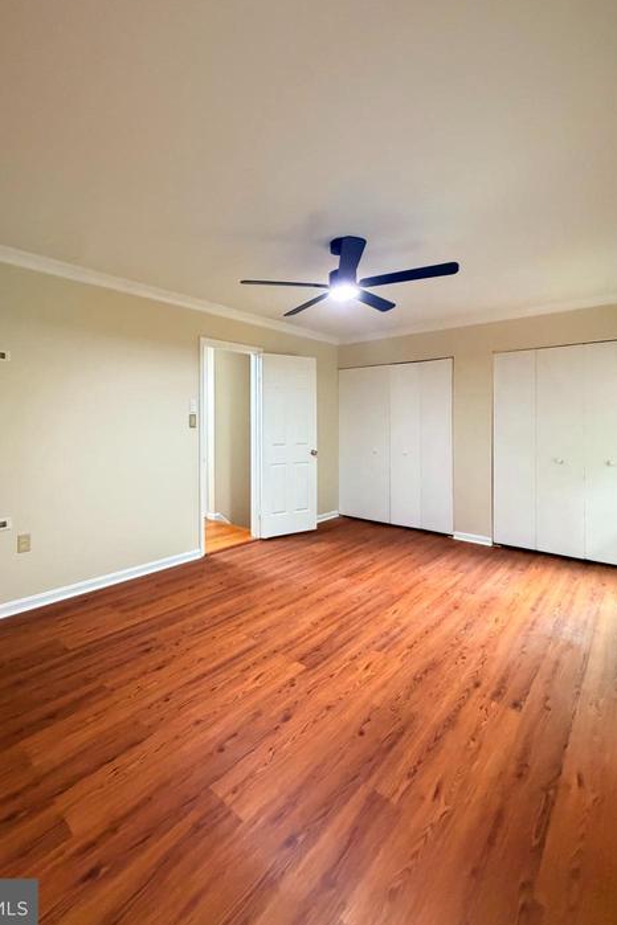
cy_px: 425
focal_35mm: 16
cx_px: 254
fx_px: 411
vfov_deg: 96.5
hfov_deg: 73.1
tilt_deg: +1.5
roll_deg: -0.1
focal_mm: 2.22
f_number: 2.2
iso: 800
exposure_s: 1/59
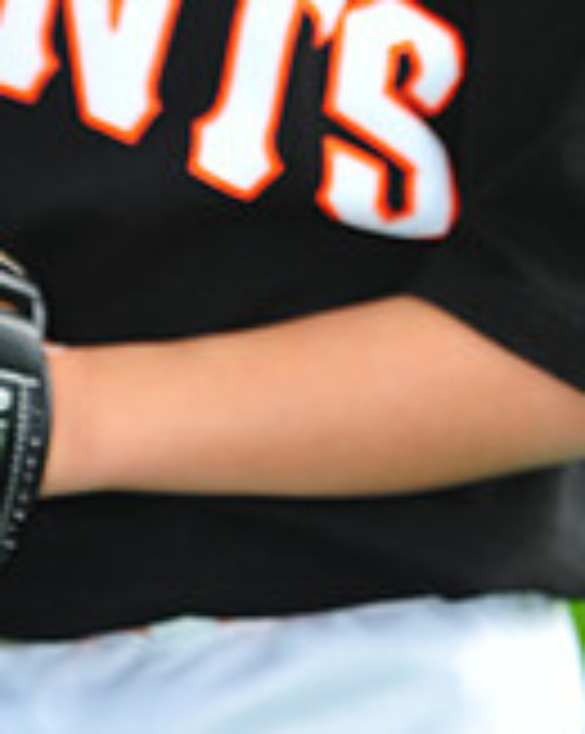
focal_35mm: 669
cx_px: 130
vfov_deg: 2.9
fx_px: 14506
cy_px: -239
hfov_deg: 2.3
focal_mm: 200
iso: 400
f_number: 4
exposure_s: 1/1250
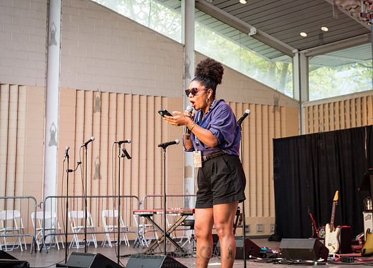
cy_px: 100
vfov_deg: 19.4
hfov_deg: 26.6
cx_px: 252
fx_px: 783
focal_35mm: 74
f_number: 4.5
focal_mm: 56
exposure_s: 1/100
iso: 1000
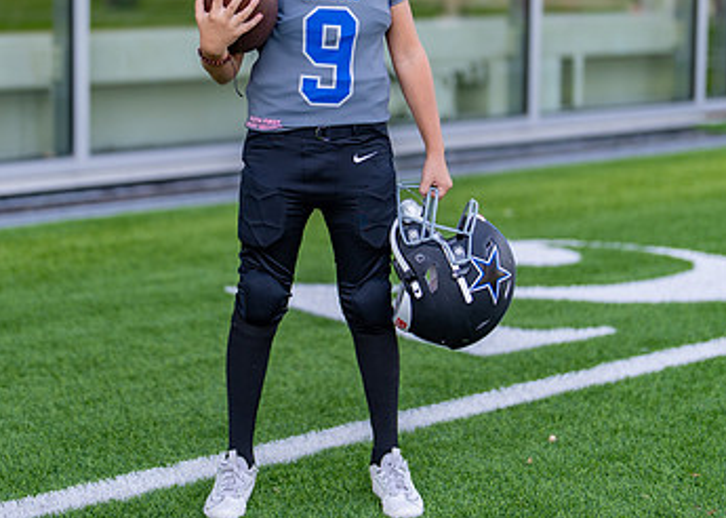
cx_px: 322
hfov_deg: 21.9
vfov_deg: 15.6
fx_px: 1875
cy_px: 116
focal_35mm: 91
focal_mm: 50
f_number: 1.2
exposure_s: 1/640
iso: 100
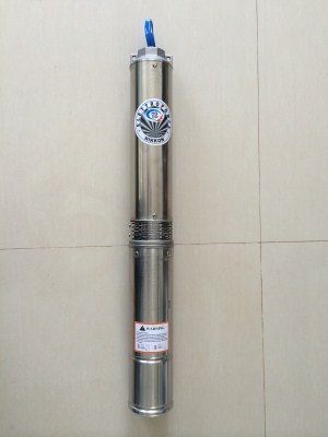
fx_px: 379
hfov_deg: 46.8
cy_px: 218
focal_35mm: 30
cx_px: 164
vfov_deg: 60.0
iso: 50
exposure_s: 1/60
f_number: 2.2
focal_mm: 4.12
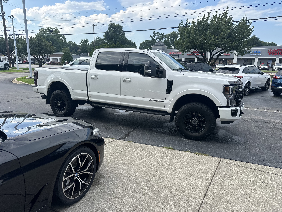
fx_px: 196
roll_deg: -2.1
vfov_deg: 56.8
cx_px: 141
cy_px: 106
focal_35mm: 24
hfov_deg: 71.6
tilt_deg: -14.5
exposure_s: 1/2203
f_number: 1.78
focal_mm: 6.86
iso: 80
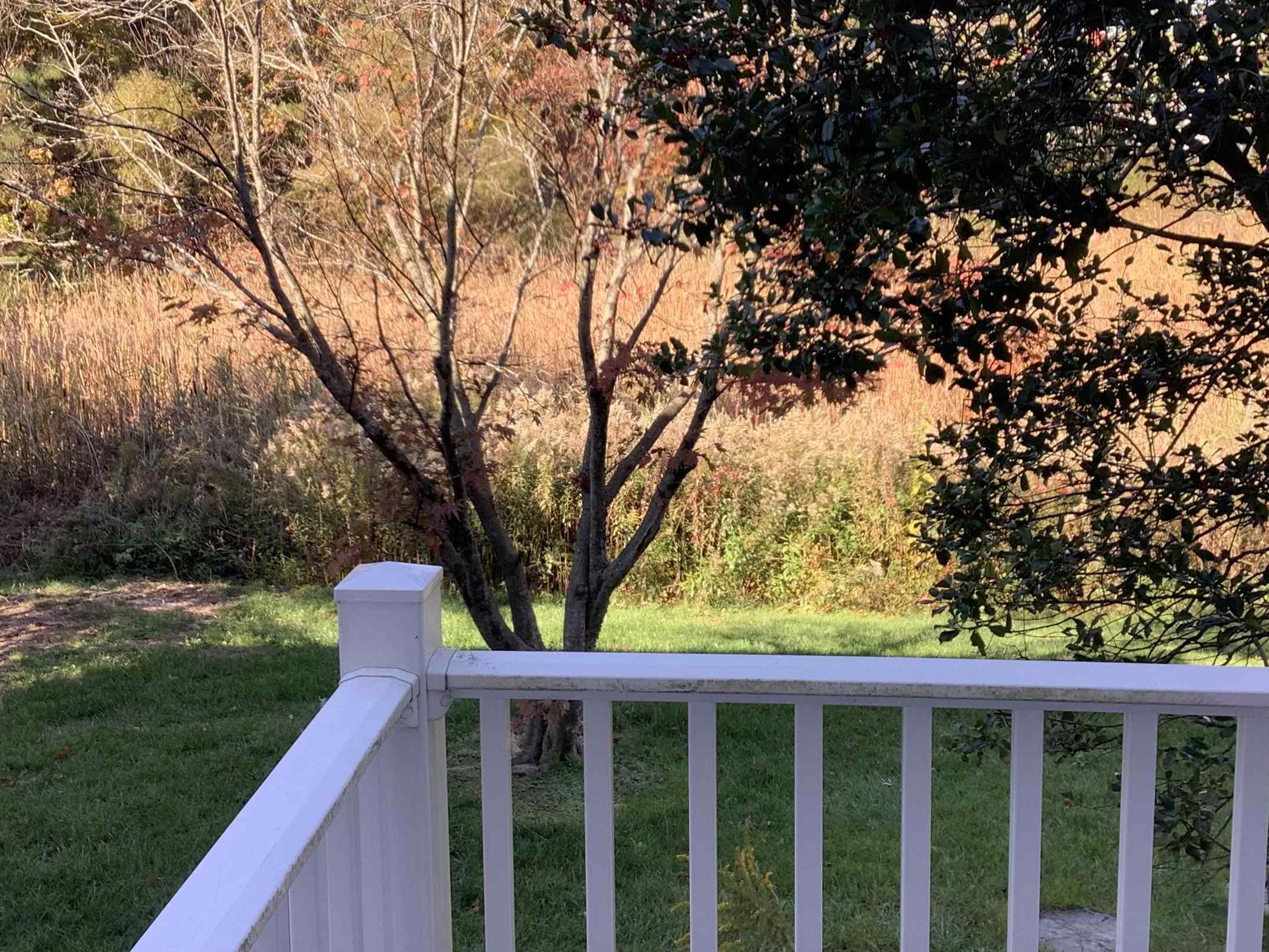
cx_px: 621
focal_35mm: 44
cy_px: 405
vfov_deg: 32.8
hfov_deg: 42.9
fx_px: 1613
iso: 25
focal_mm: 3.3
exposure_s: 1/203
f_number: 2.4
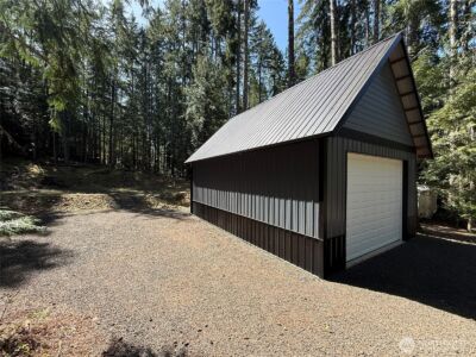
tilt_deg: +0.4
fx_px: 193
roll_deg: -0.1
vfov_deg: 85.7
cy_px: 178
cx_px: 238
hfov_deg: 102.1
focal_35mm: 14
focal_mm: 2.22
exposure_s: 1/540
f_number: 2.2
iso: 64
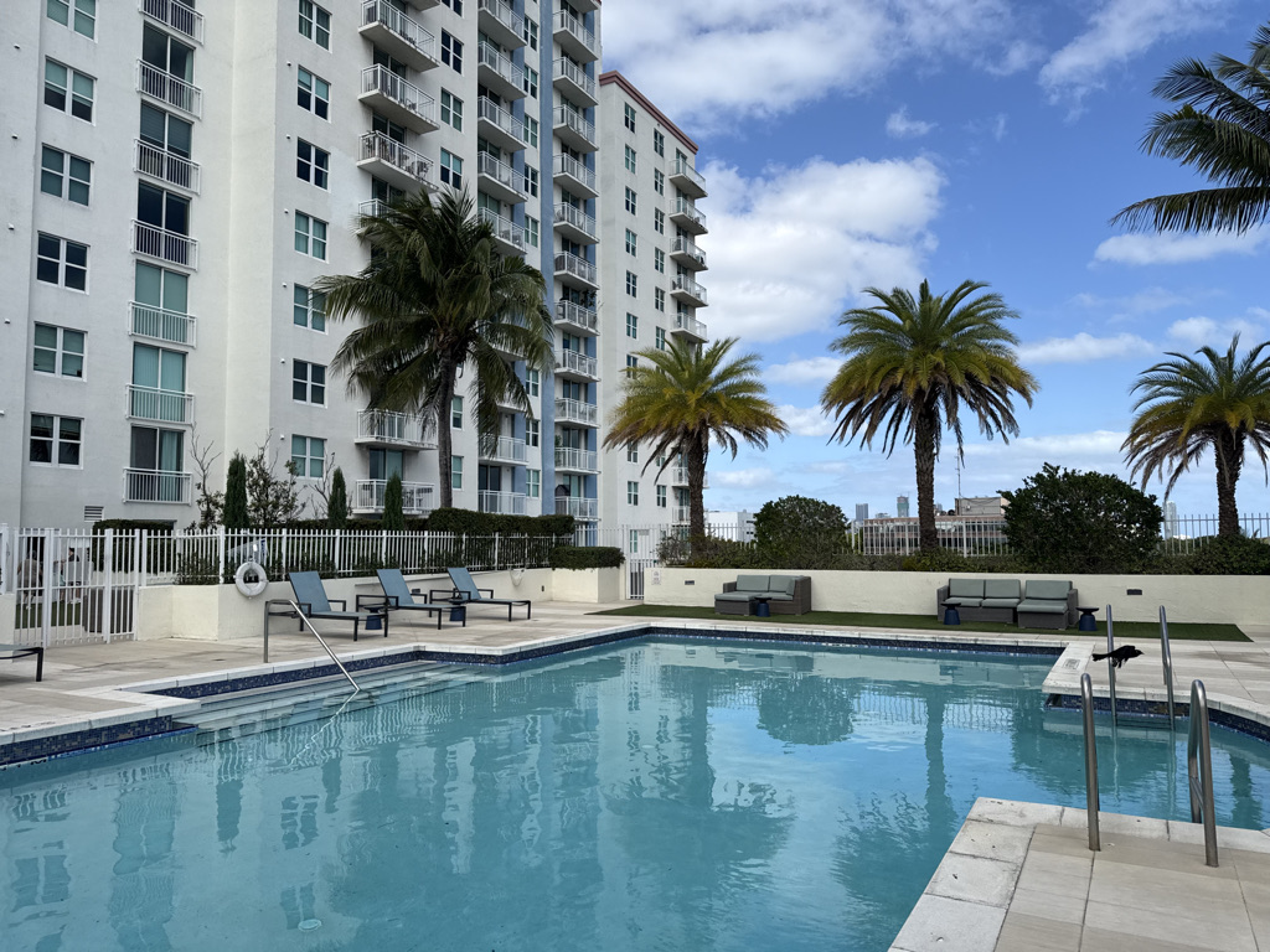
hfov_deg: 71.6
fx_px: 881
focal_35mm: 24
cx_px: 635
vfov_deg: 56.8
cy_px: 476
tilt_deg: +4.0
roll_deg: +0.7
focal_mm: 6.76
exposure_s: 1/5319
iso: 80
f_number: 1.78
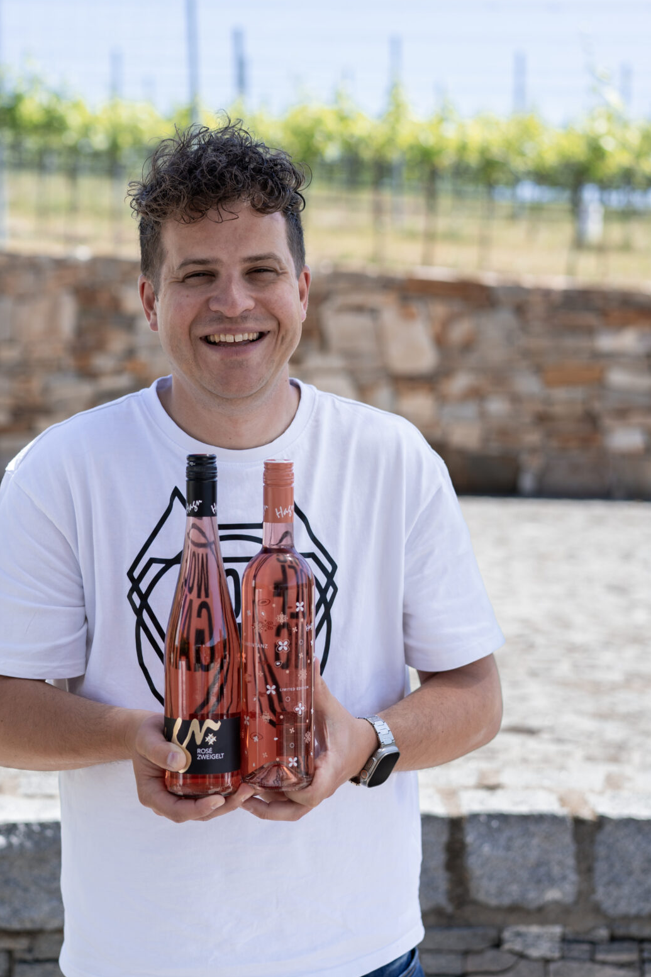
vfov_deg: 29.7
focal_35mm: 68
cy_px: 510
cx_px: 250
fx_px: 1845
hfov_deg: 20.0
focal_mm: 55
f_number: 2.8
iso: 160
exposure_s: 1/800
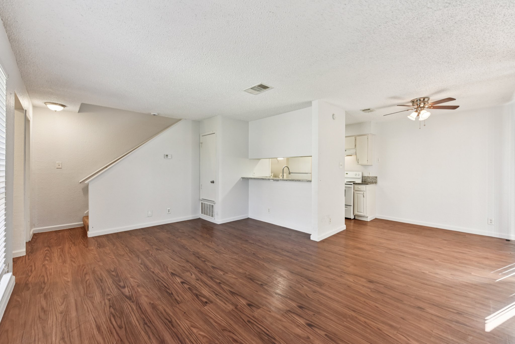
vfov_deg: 81.2
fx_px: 200
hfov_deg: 104.3
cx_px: 258
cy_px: 172
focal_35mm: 14
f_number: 9
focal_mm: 14
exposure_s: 1/15
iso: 560
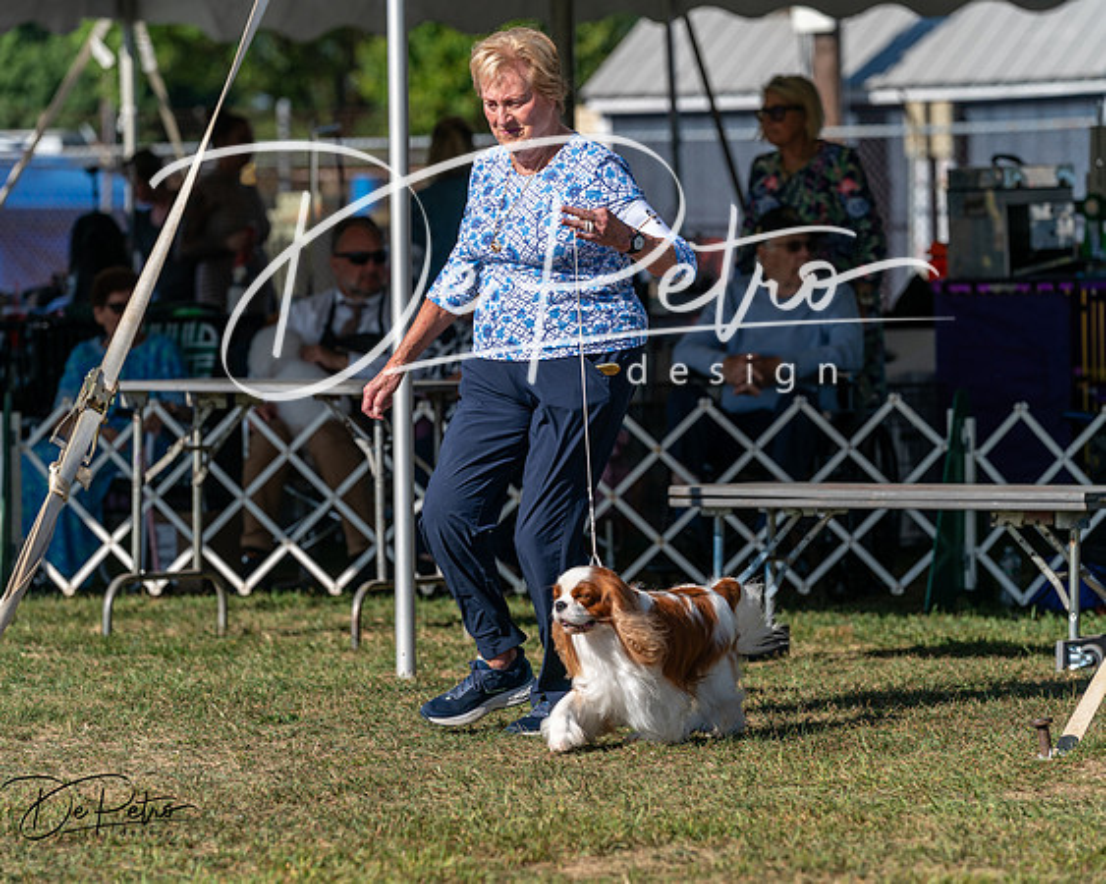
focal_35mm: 191
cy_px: 442
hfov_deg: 10.1
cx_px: 553
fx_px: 6265
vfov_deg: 8.1
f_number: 4.5
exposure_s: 1/1250
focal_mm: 170
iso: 125
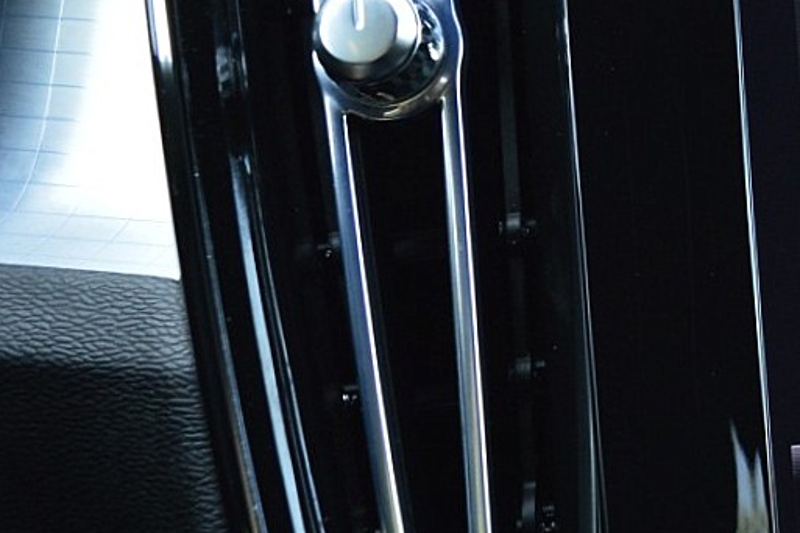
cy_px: 98
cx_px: 1170
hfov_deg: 18.4
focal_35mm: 100
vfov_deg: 13.7
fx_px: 2213
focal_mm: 21
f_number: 5.6
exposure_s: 1/60
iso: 800
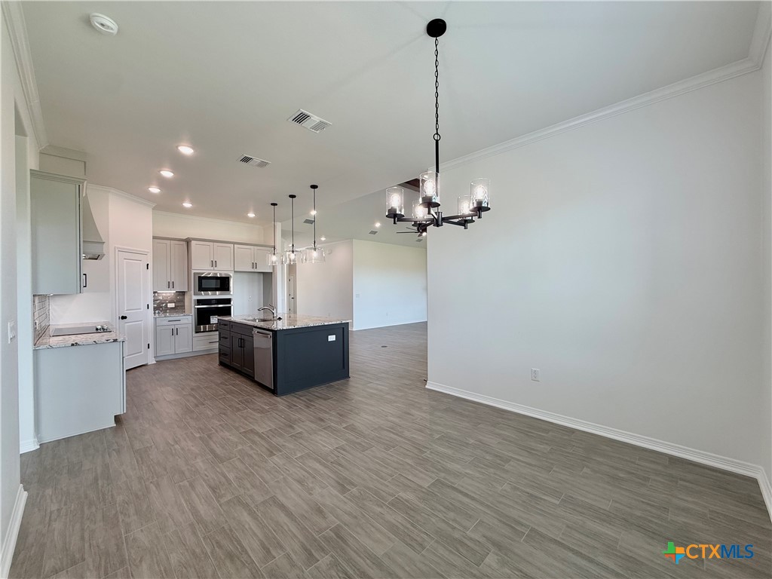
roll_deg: +0.2
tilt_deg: +0.4
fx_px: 312
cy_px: 290
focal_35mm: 14
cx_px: 386
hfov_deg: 102.1
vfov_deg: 85.7
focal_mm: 2.22
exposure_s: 1/60
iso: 50
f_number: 2.2
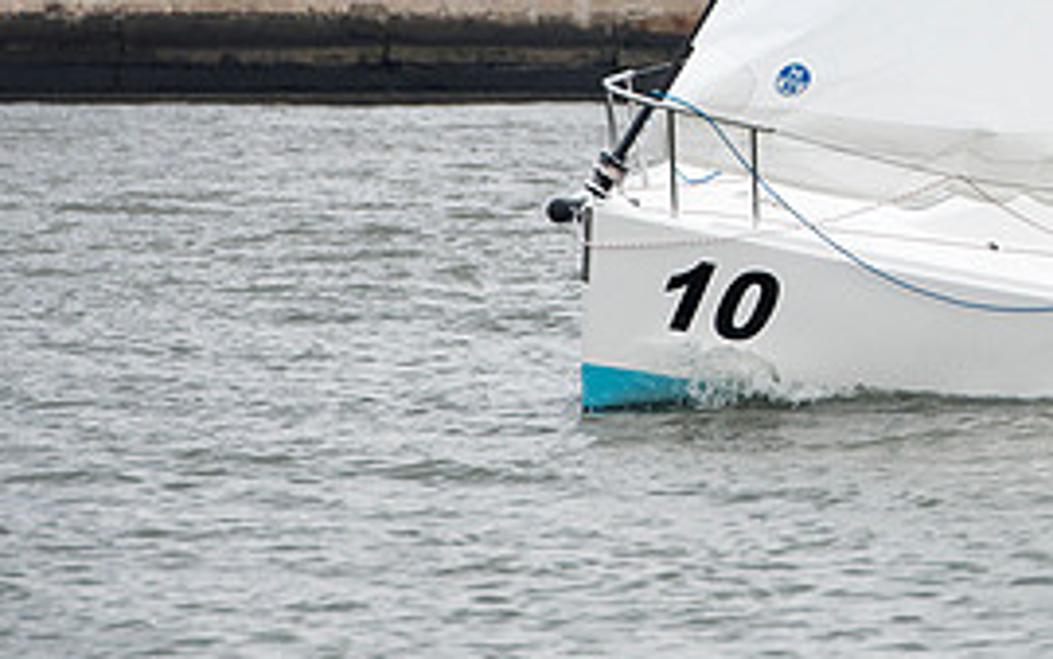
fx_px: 13264
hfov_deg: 4.5
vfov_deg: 2.8
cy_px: -6
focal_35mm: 462
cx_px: 1006
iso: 400
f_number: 8
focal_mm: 200
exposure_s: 1/800
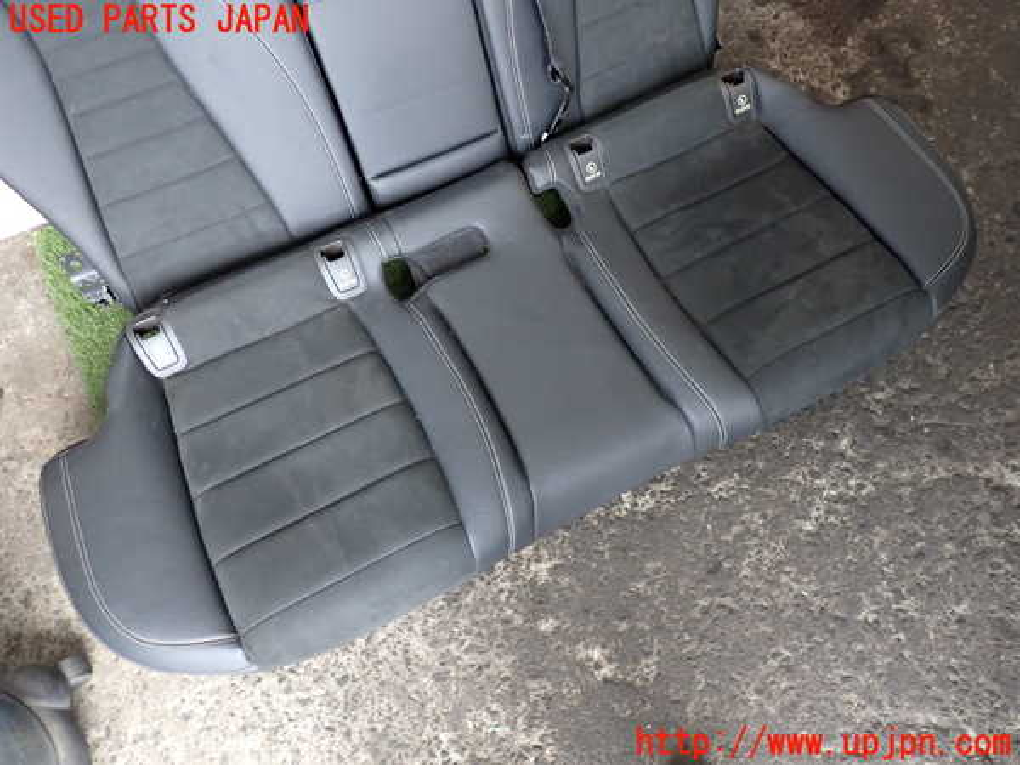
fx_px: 737
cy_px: 382
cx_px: 510
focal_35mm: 25
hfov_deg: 69.4
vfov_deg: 54.9
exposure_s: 1/30
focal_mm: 4.5
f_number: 2
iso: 200
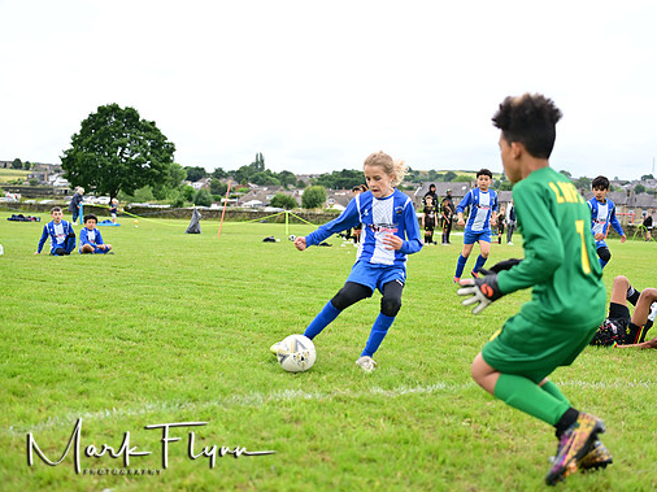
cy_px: 247
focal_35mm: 43
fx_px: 816
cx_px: 371
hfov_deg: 43.8
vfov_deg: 33.6
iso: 400
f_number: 2.2
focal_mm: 39
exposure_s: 1/2000
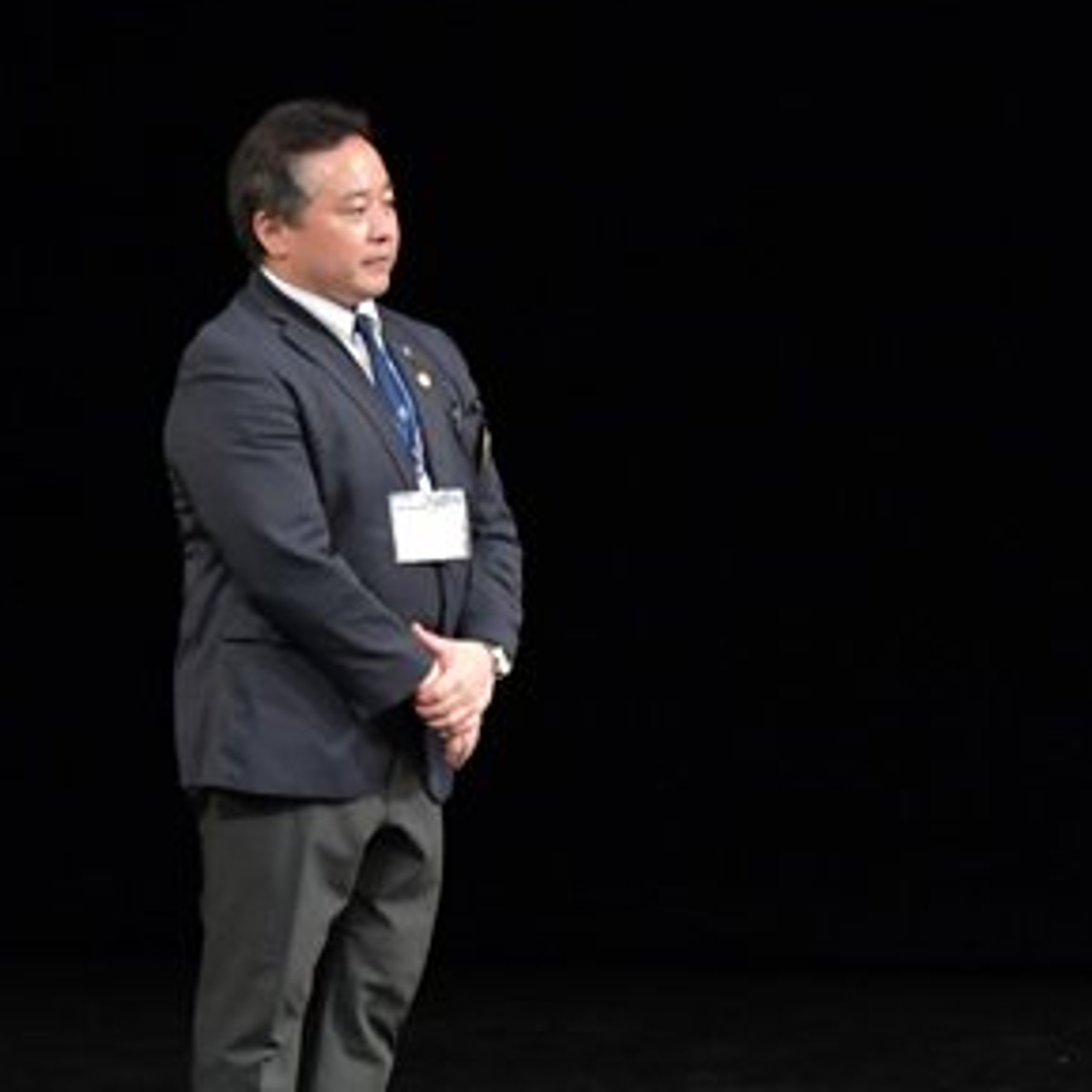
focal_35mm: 495
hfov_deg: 3.5
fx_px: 17667
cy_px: 737
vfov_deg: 3.5
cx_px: 1124
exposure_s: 1/400
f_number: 5.6
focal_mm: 145
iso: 3200
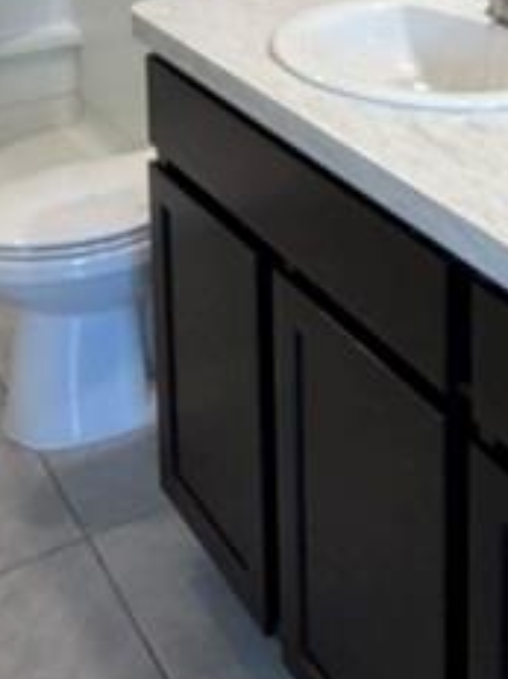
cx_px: 461
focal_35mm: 62
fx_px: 1214
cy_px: -135
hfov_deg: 23.0
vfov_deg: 27.5
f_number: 2.2
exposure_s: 1/120
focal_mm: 2.22
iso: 320
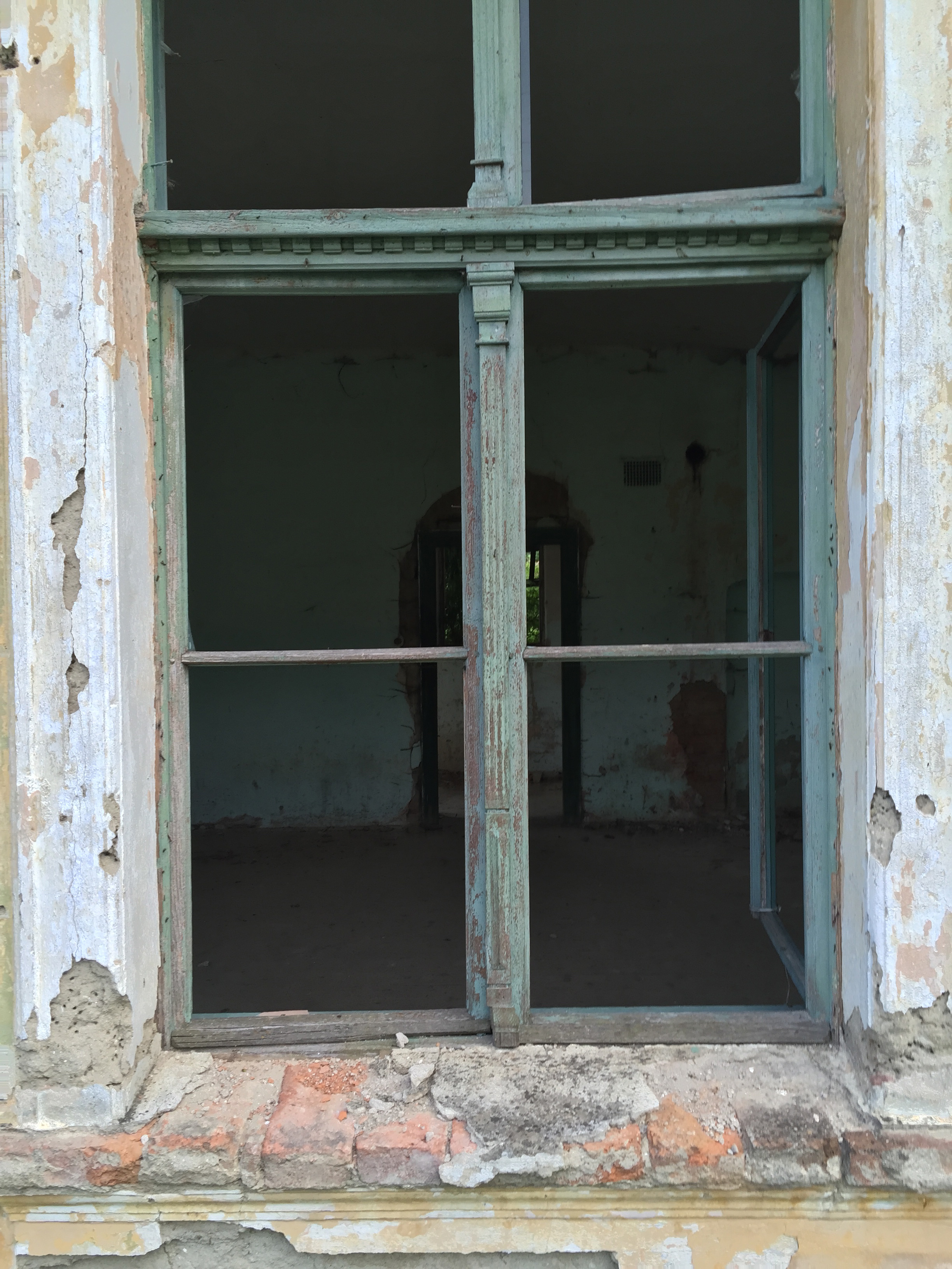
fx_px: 1063
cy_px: 634
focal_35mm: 29
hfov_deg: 48.2
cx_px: 476
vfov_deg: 61.7
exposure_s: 1/120
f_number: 2.2
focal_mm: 4.15
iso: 32
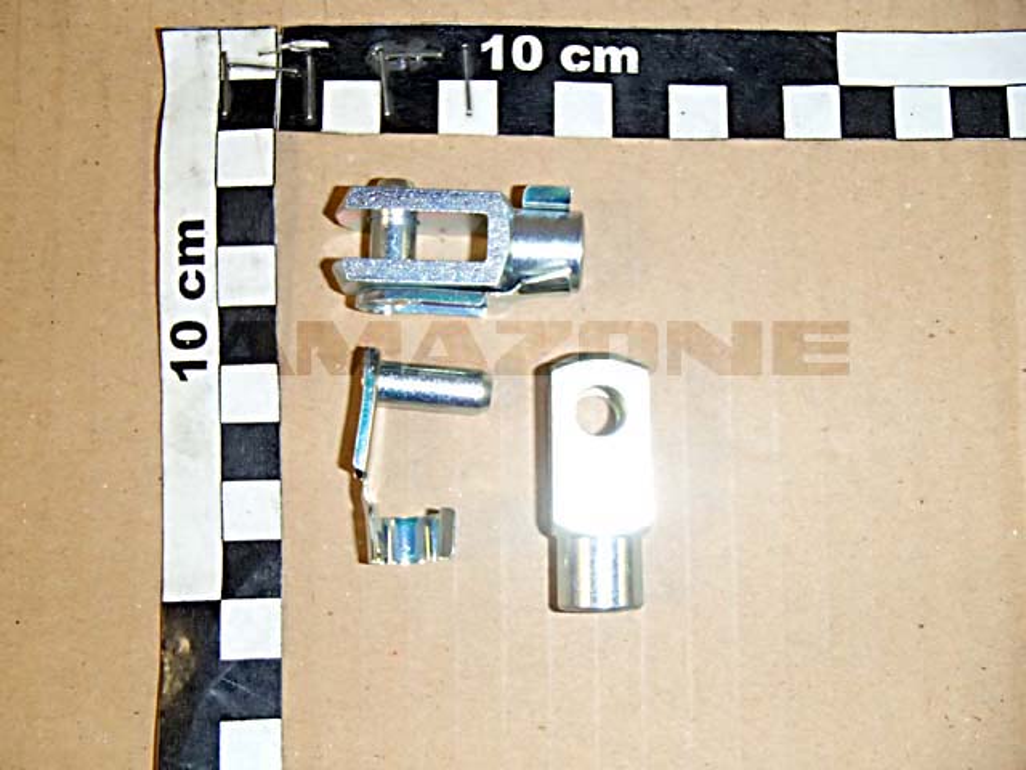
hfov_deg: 43.9
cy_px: 385
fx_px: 1274
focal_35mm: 43
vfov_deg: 33.6
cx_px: 513
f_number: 4.8
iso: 800
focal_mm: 7.73
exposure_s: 1/500
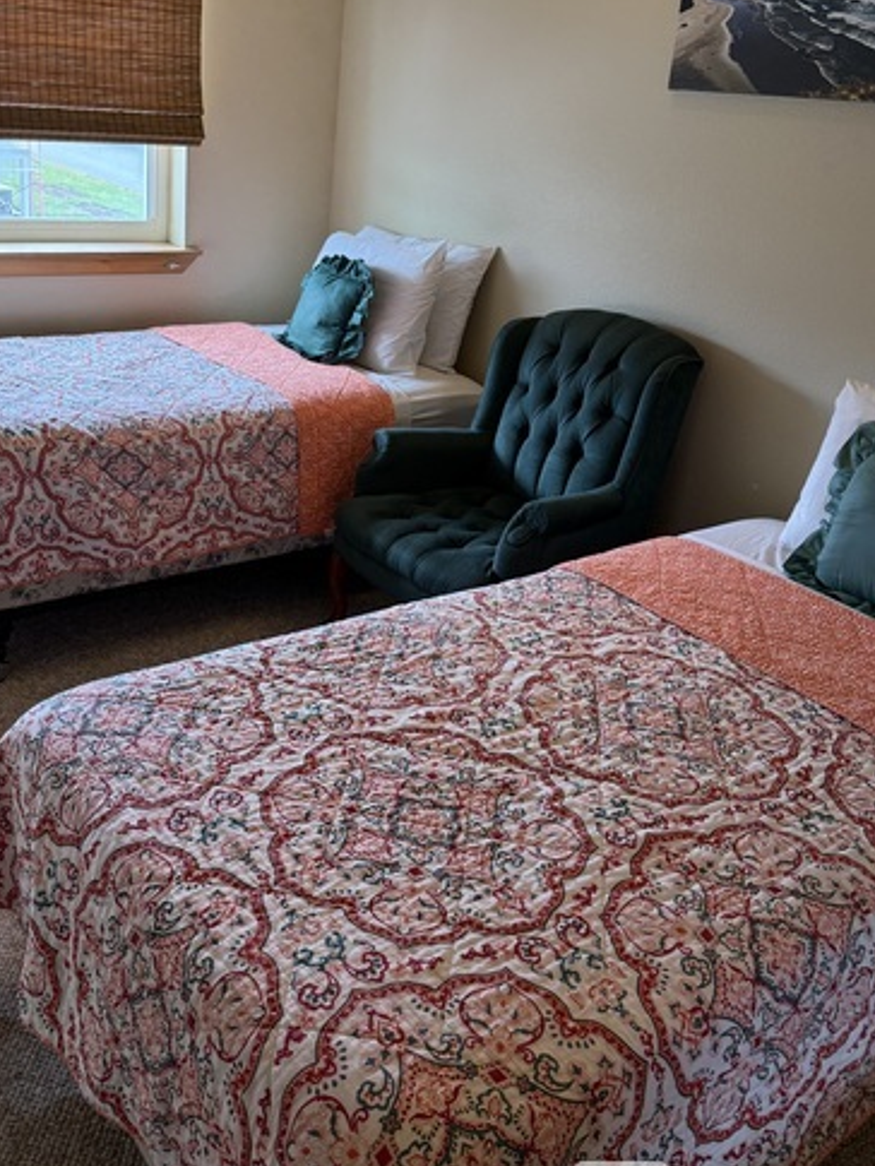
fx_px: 1112
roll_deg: -4.7
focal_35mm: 33
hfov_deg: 42.8
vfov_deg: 54.9
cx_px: 361
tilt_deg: -16.7
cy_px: 456
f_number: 1.78
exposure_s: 1/170
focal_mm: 6.76
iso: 200
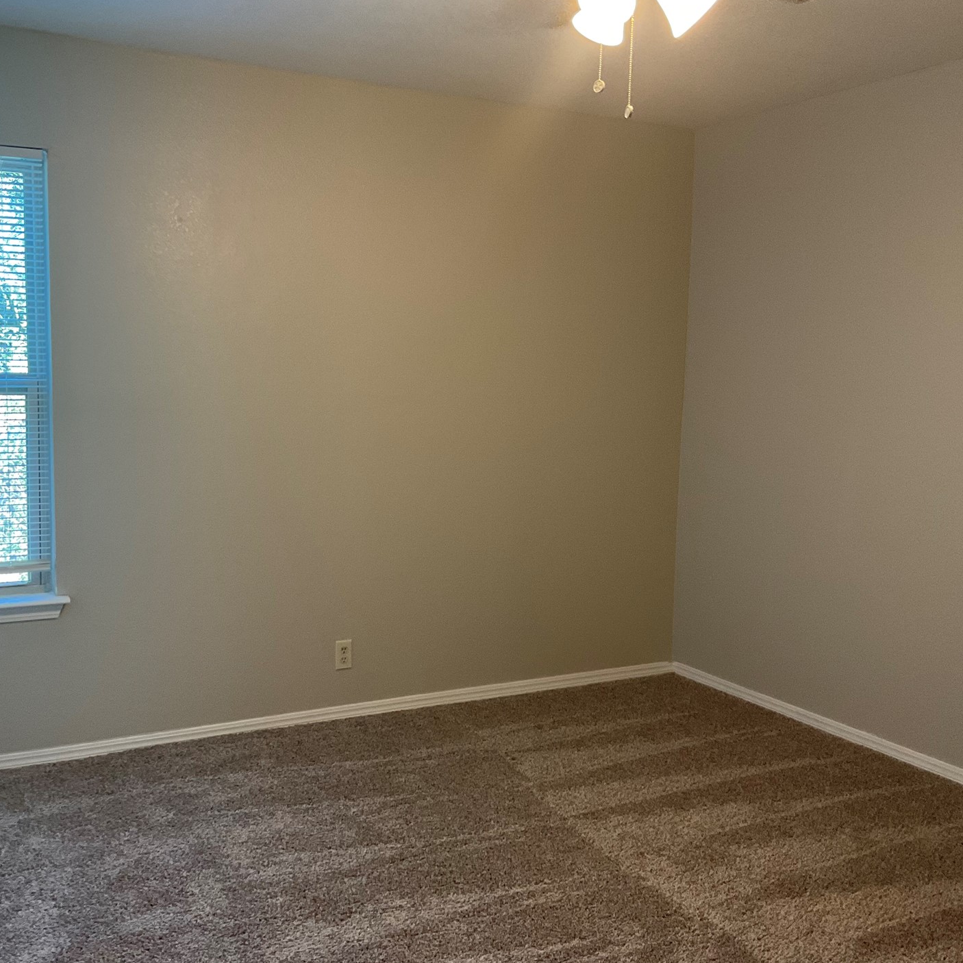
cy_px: 487
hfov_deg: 47.1
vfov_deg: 47.2
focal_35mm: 35
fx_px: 1102
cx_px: 422
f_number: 1.8
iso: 64
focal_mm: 3
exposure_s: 1/60
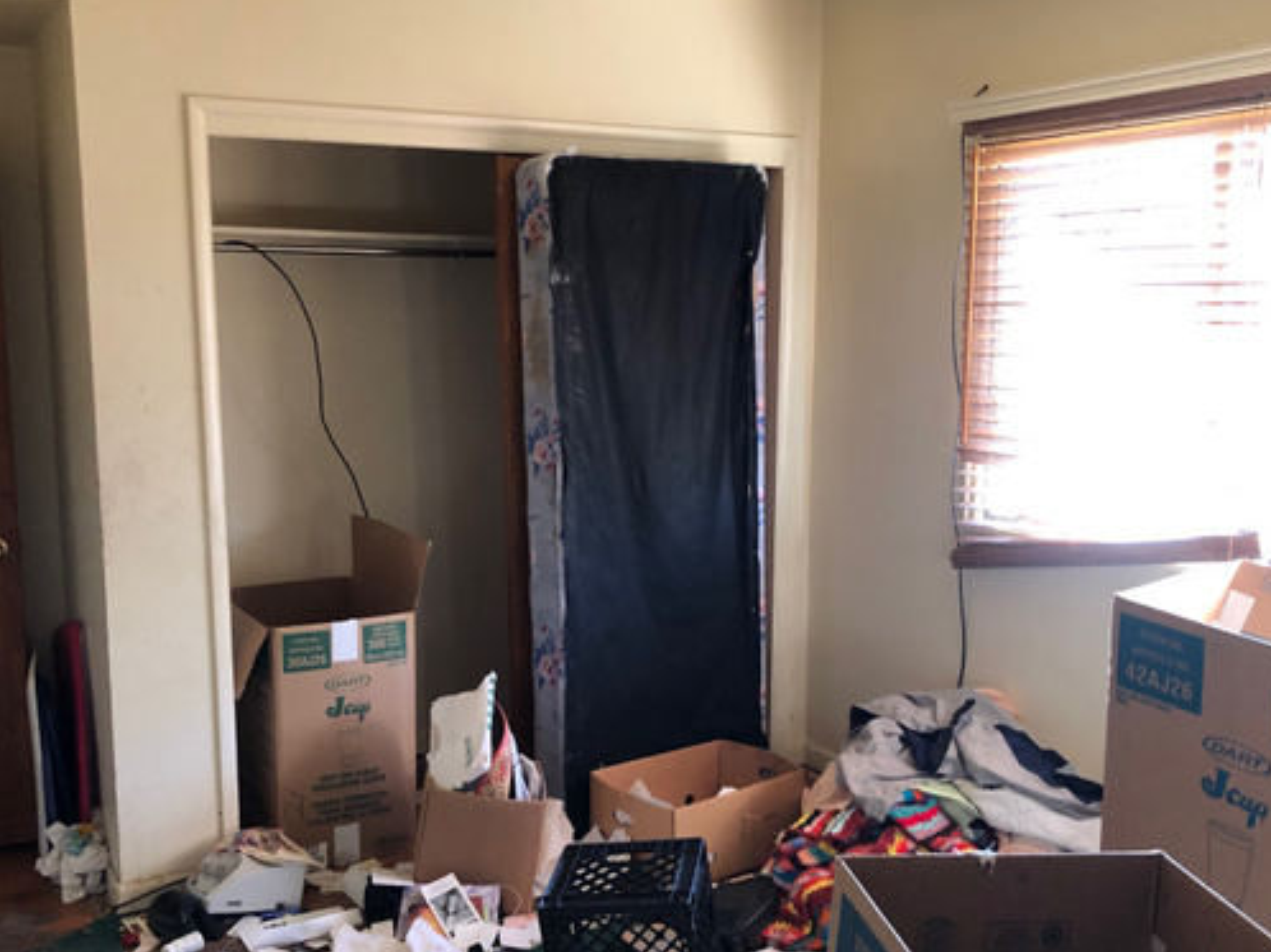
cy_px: 526
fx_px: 1321
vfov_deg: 39.6
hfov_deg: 51.4
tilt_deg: -7.8
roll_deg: -0.3
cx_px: 630
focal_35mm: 36
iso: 64
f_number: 1.8
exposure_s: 1/15
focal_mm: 4
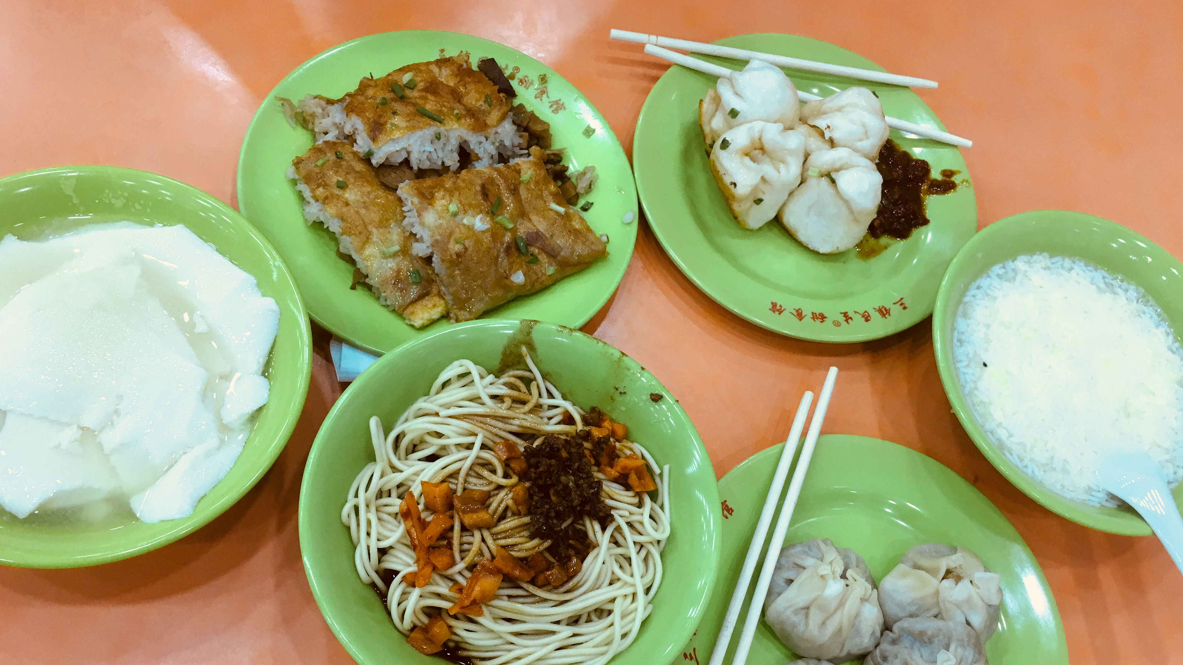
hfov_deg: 61.0
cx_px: 591
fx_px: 1004
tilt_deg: -64.6
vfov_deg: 36.5
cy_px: 417
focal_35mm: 32
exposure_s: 1/33
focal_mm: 4.15
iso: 40
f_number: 2.2
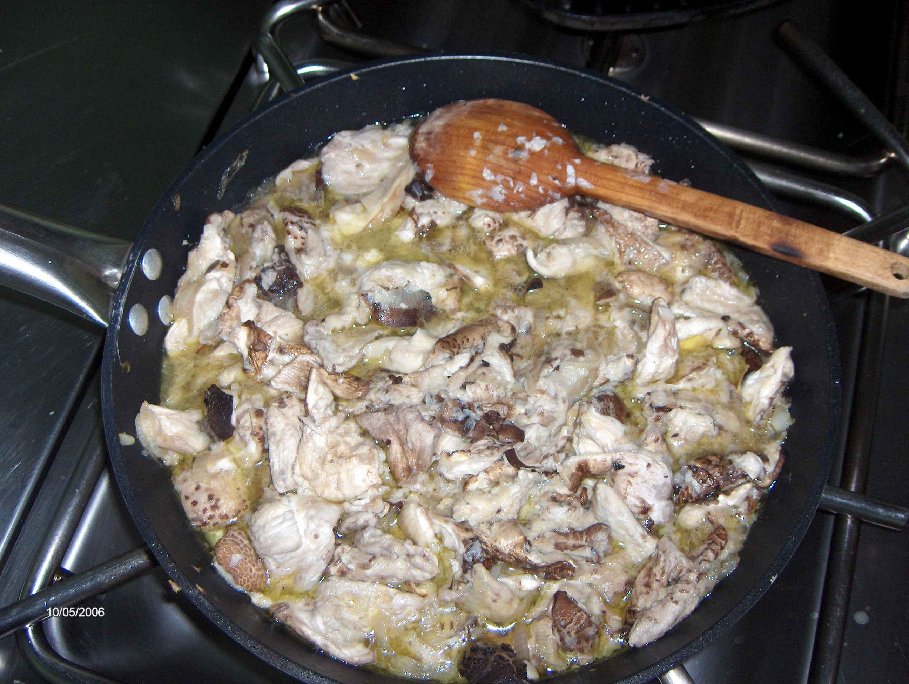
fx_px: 1026
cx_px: 454
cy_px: 342
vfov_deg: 36.9
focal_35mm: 39
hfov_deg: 47.8
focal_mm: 8
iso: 100
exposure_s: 1/60
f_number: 2.8
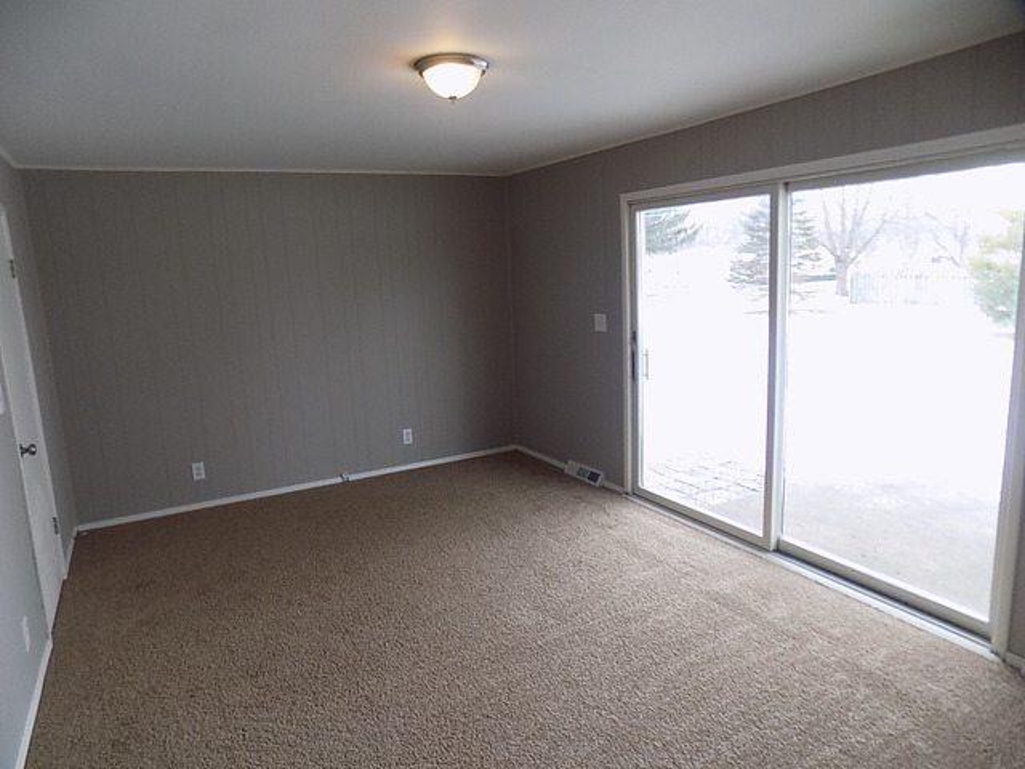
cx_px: 512
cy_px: 384
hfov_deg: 73.9
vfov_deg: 58.9
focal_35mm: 23
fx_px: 681
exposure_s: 1/30
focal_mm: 4
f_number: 3.1
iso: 100
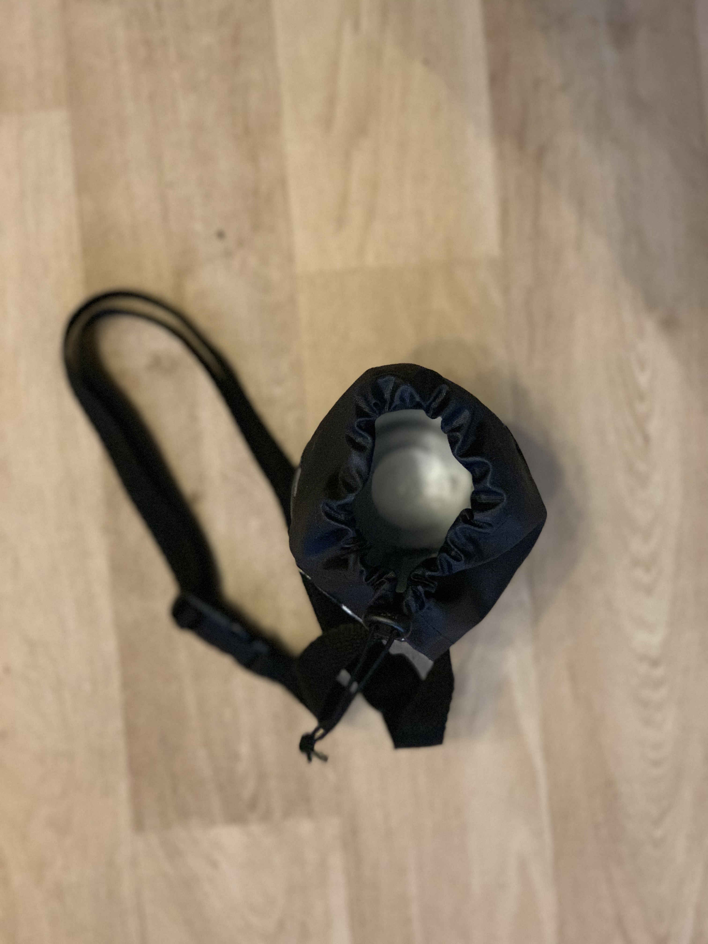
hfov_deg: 28.0
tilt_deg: -87.7
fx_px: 1418
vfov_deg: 36.8
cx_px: 354
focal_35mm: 52
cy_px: 472
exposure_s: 1/25
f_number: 2.4
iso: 640
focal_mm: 6
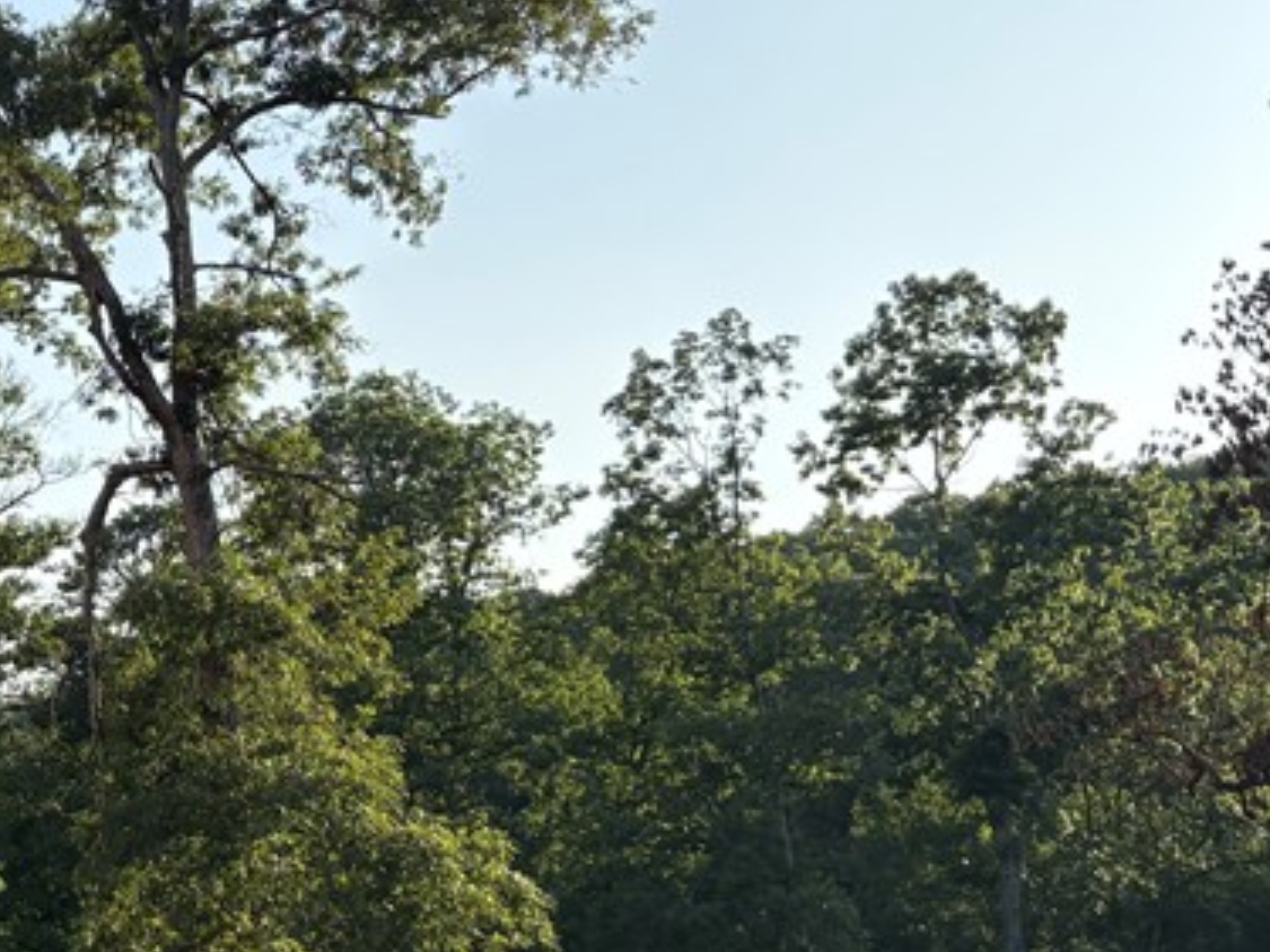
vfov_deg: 20.7
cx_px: -244
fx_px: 2604
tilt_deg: +8.1
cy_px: 529
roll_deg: +1.8
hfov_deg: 24.8
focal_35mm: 71
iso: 50
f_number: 1.6
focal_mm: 5.96
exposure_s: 1/2451
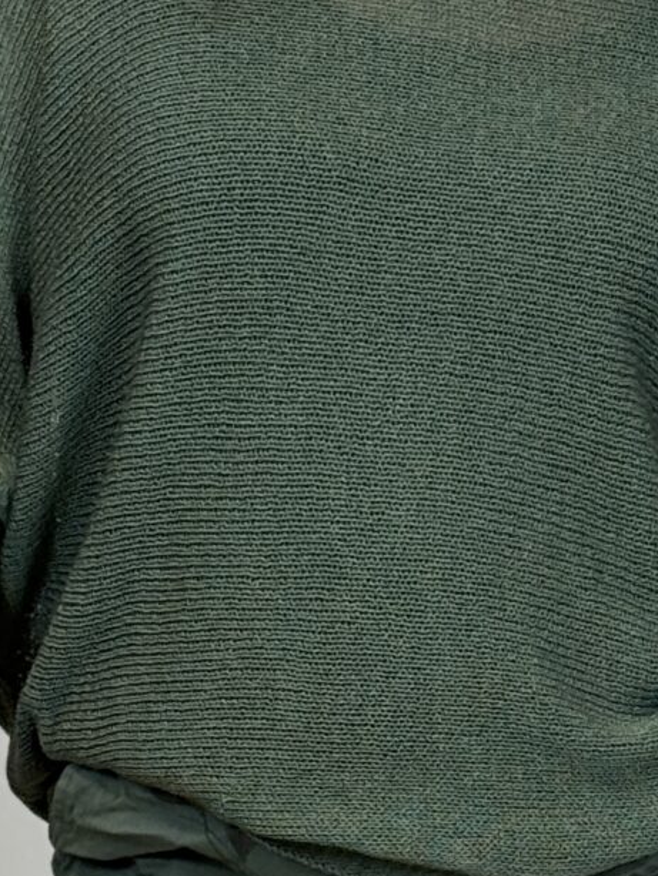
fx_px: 5065
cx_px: 364
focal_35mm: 200
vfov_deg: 9.8
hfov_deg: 7.4
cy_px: 772
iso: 100
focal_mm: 6.76
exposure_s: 1/76
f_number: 1.78
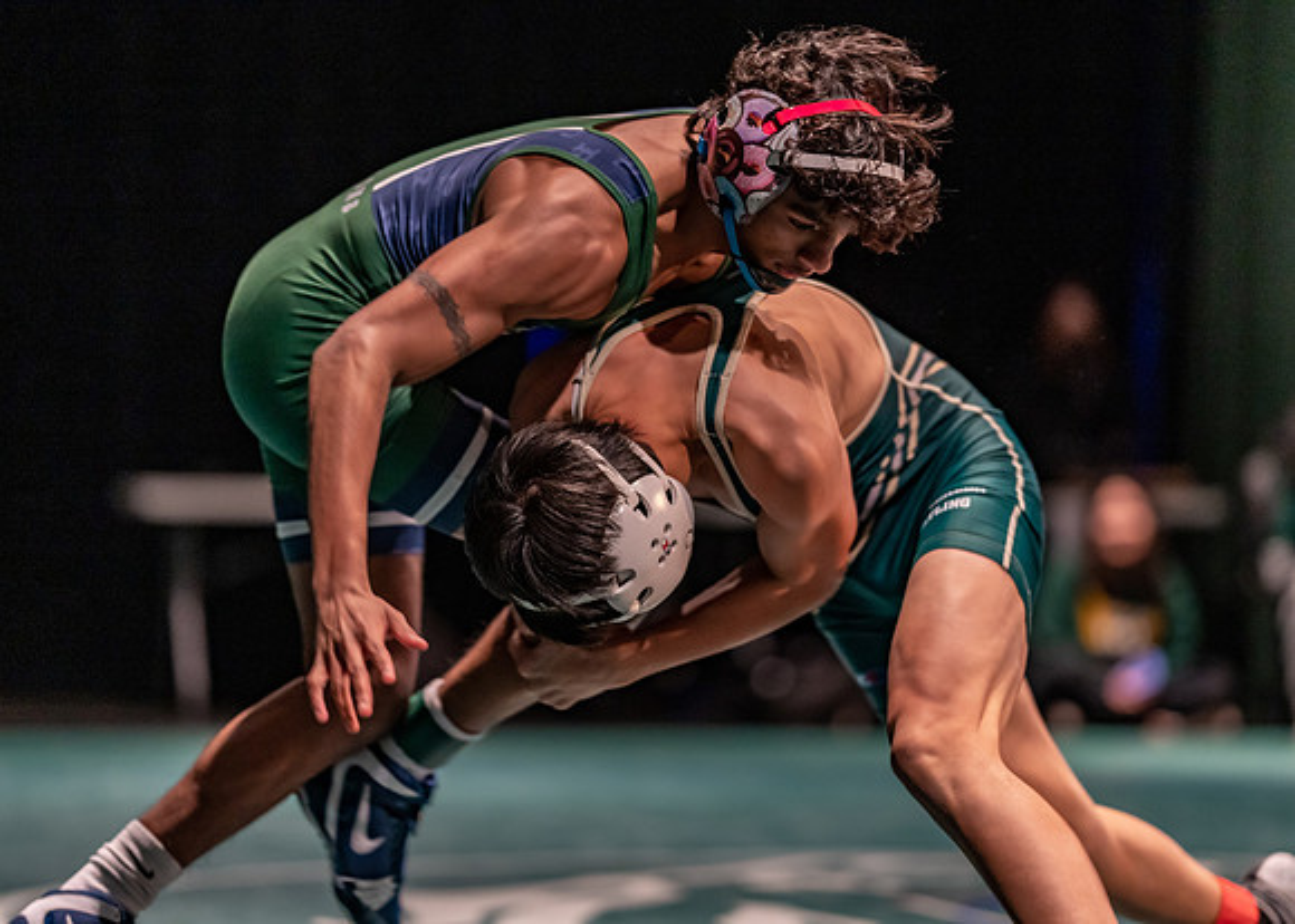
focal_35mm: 141
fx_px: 5202
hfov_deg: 14.2
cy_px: 462
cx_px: 648
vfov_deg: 10.2
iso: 2500
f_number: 1.8
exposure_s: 1/400
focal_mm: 135
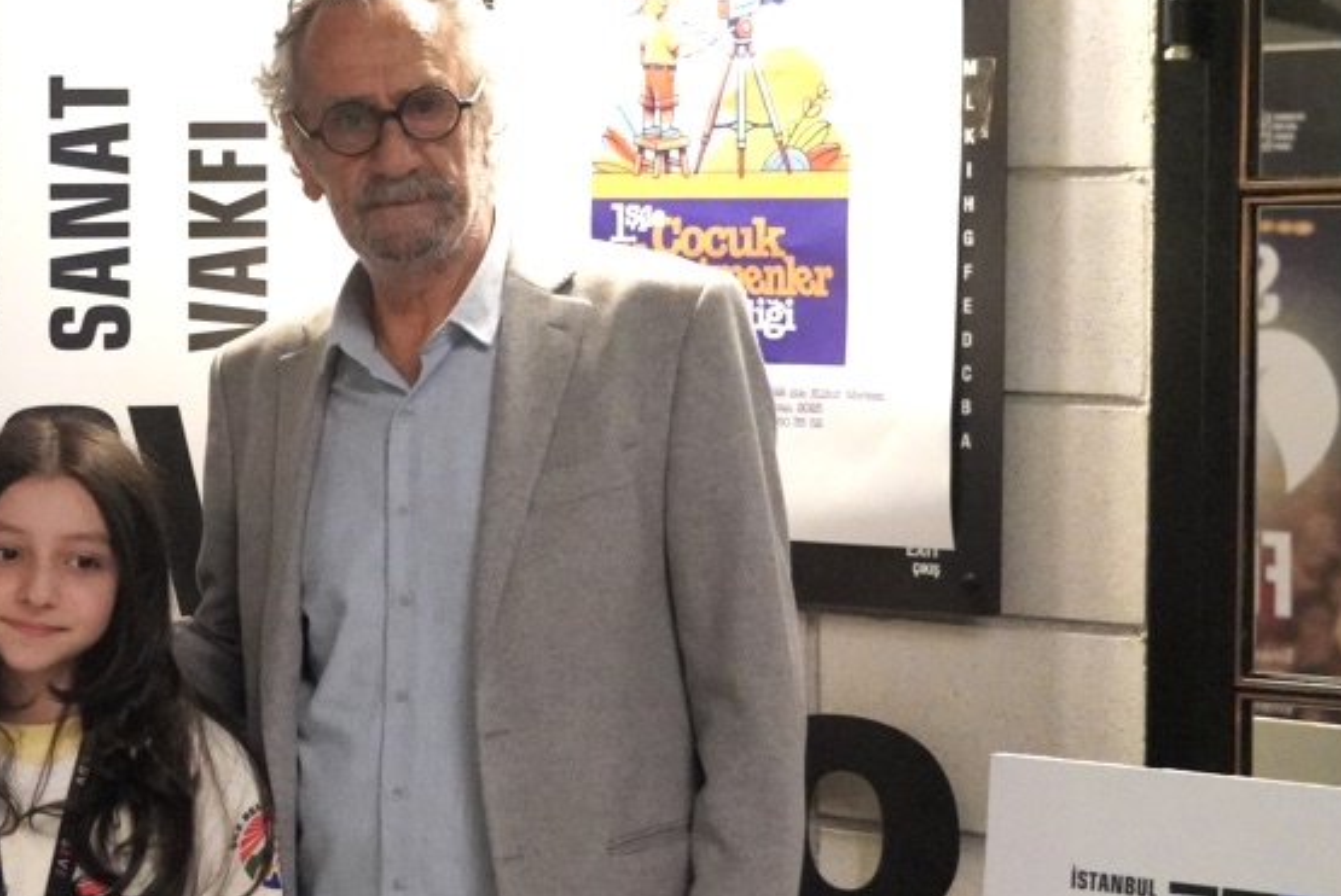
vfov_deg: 13.8
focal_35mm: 99
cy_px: 461
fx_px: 3691
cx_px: 41
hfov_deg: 20.0
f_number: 4
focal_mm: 34
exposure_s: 1/80
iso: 12800
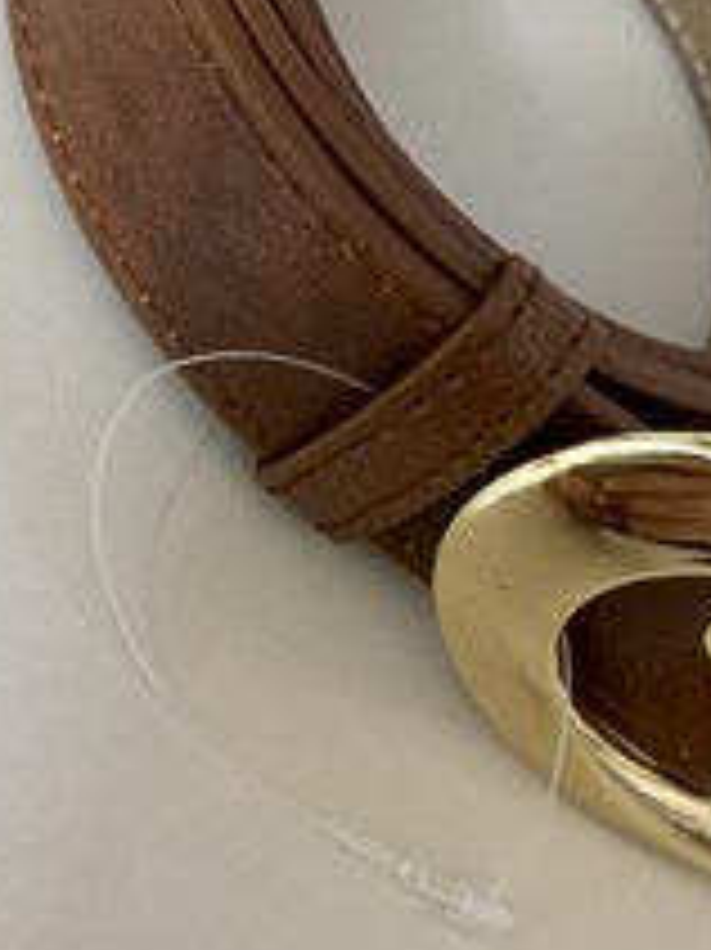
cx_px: 490
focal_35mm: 49
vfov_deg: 38.1
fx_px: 1343
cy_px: 259
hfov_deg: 29.4
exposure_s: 1/25
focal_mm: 4.25
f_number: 1.8
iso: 640
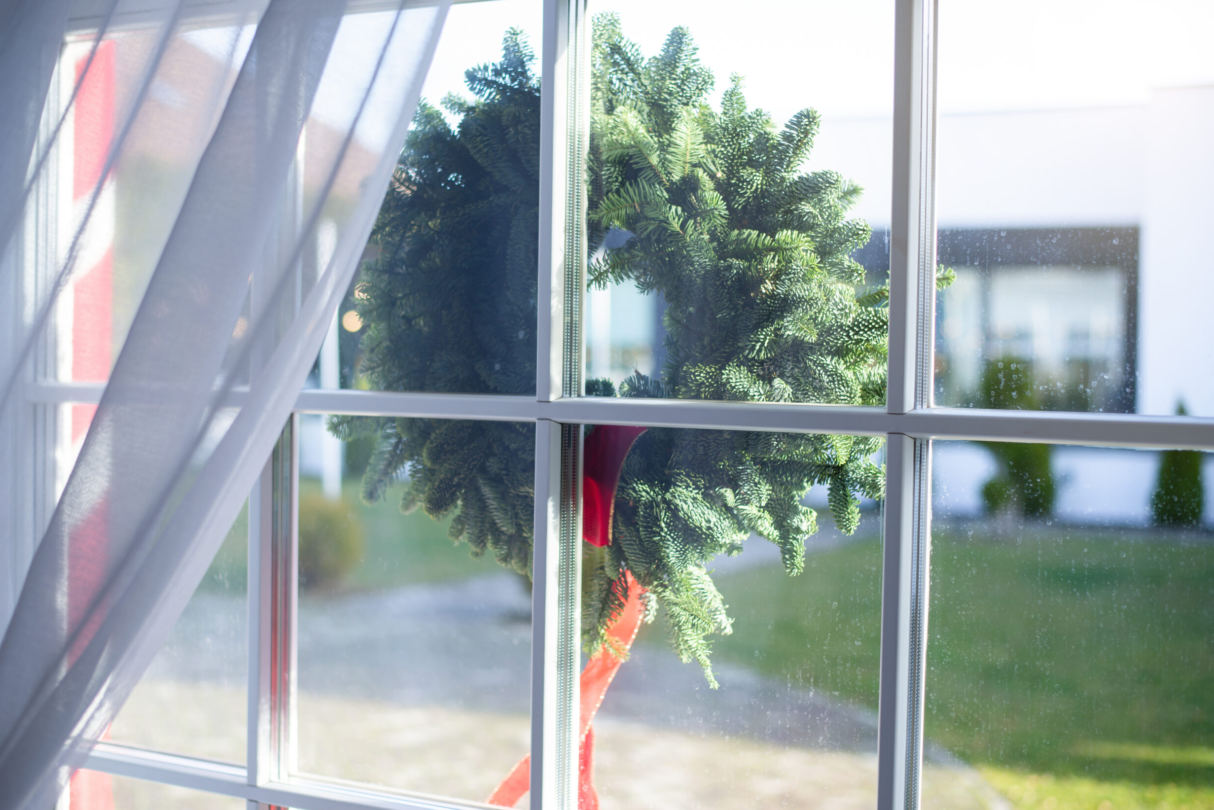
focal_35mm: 52
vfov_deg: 26.0
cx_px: 590
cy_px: 418
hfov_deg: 38.2
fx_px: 1754
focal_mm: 50
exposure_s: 1/320
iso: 125
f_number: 2.2
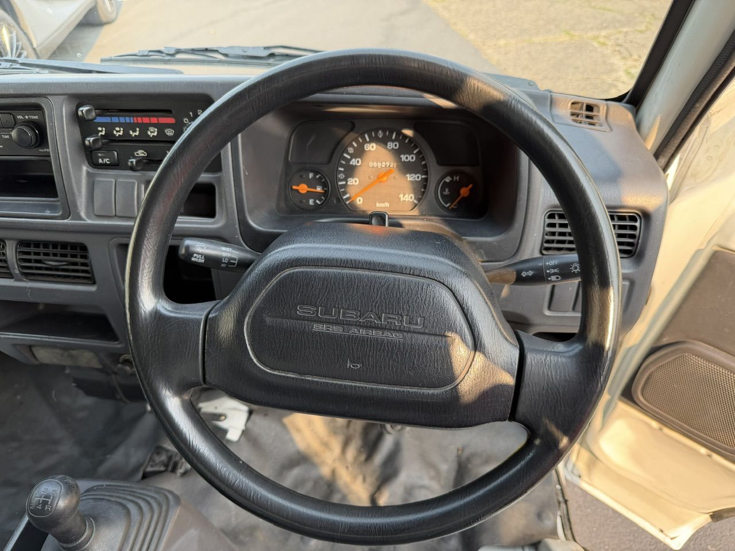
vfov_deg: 56.8
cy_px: 276
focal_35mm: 24
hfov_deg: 71.6
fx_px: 510
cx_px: 368
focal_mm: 6.76
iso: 64
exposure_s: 1/179
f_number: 1.78
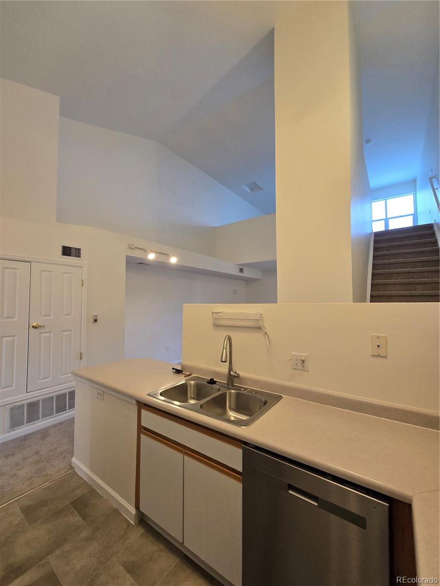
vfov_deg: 106.2
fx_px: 220
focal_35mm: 13
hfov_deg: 89.9
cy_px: 293
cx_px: 220
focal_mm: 2.2
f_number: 2.2
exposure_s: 1/60
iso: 125
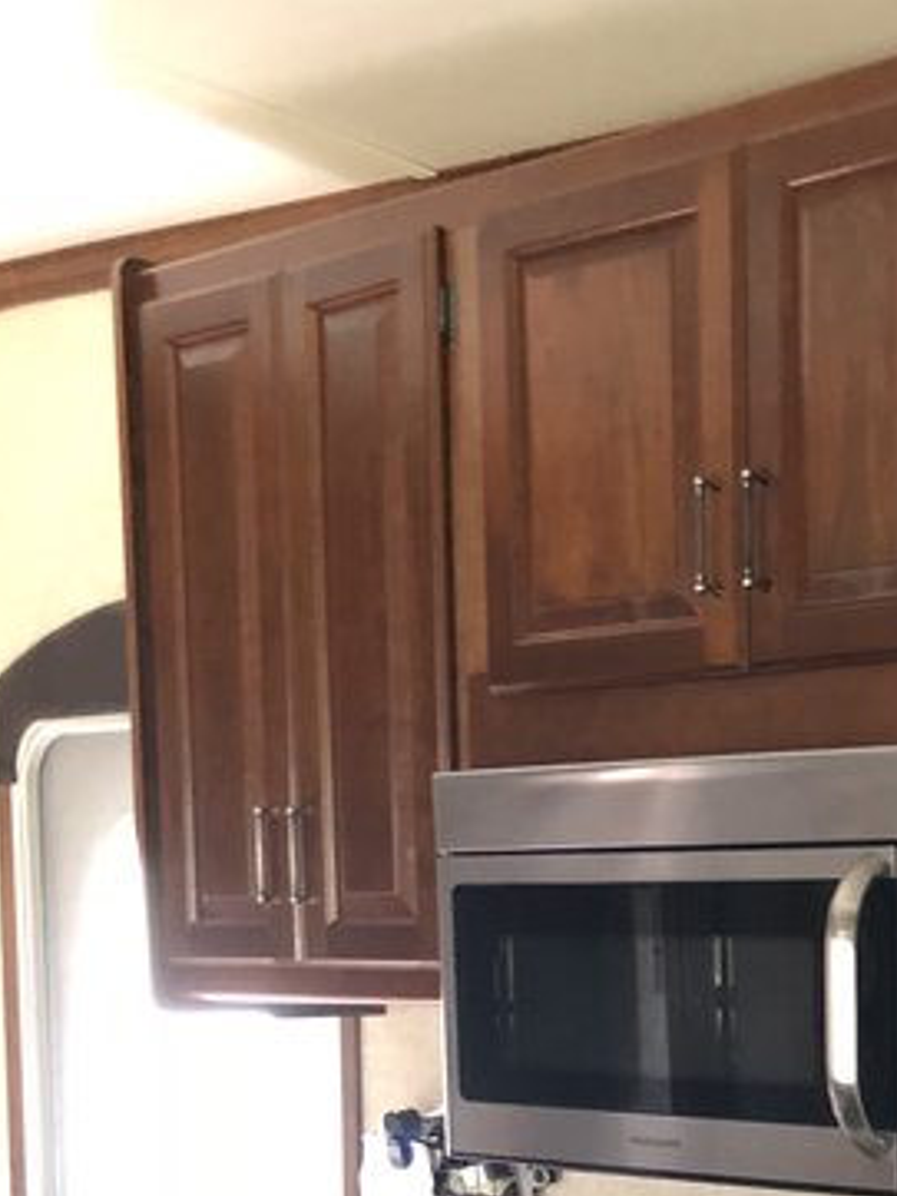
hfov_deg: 22.5
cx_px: 950
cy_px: 1203
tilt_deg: -6.2
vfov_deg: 29.1
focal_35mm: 62
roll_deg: -1.1
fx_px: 2141
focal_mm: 3.99
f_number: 1.8
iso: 100
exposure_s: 1/4
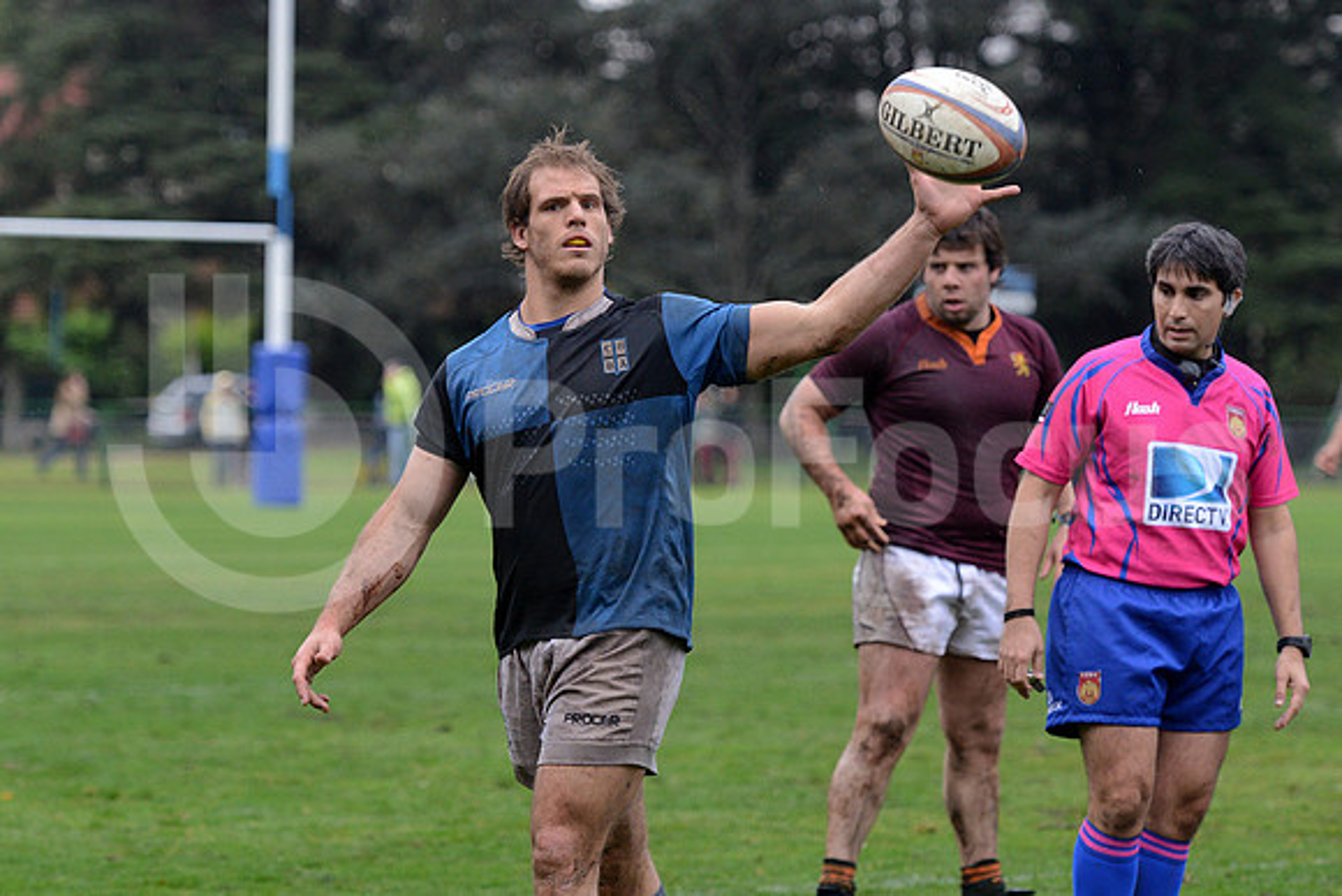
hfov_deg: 13.2
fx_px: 5779
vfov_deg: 8.9
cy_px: 448
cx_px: 671
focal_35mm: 155
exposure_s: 1/500
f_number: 4
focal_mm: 155
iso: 2500
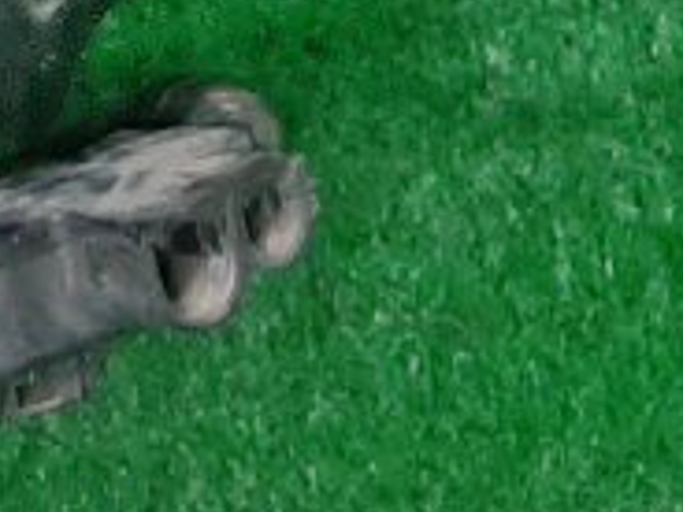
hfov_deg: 9.1
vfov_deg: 6.9
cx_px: -694
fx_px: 4025
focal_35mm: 204
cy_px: -668
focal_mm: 3.93
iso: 161
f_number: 1.7
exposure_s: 1/50
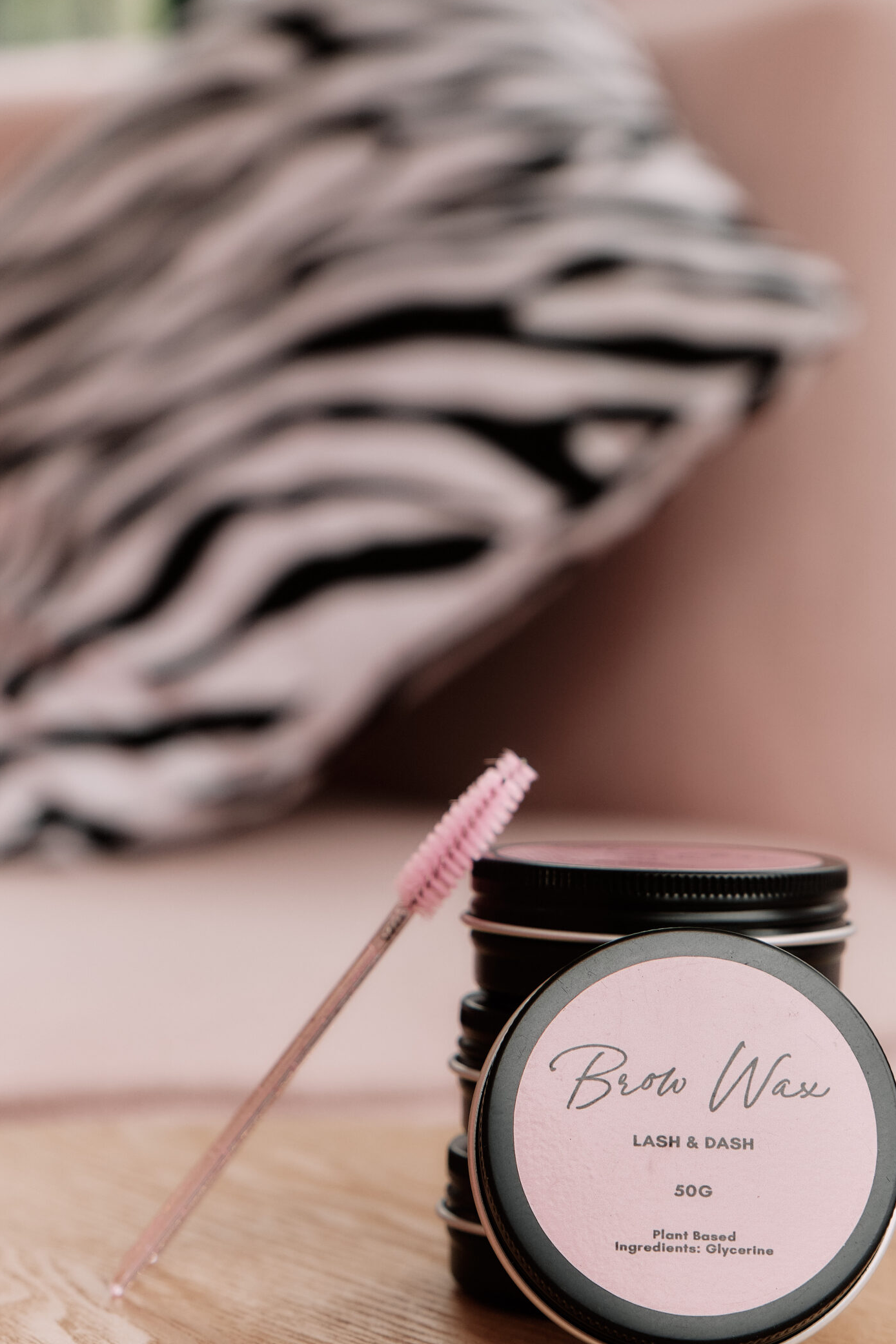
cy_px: 822
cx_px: 545
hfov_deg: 15.0
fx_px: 3397
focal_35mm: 91
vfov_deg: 22.3
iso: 200
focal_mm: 49
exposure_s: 1/60
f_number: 5
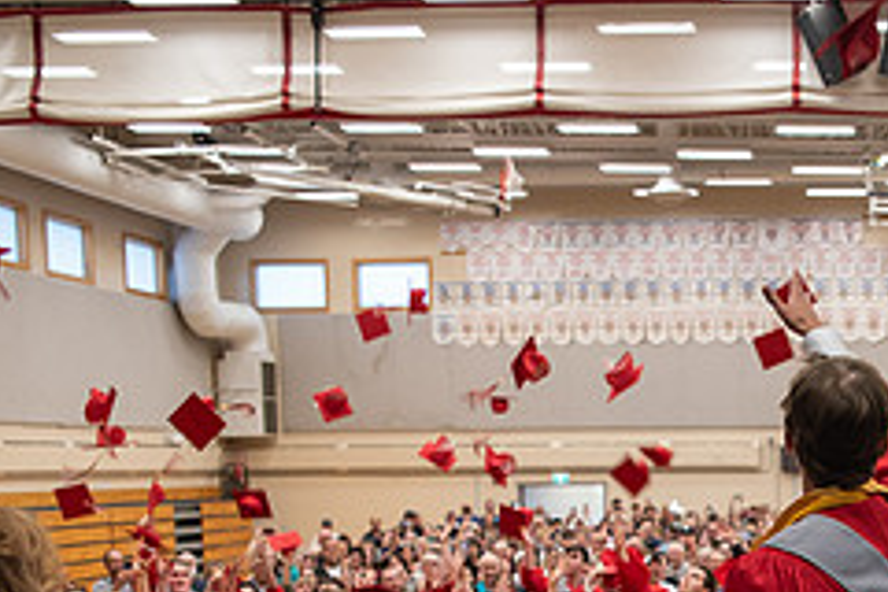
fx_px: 1727
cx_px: 888
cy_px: 675
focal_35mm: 70
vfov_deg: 18.6
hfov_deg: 27.2
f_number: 2.8
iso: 1600
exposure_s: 1/200
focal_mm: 29
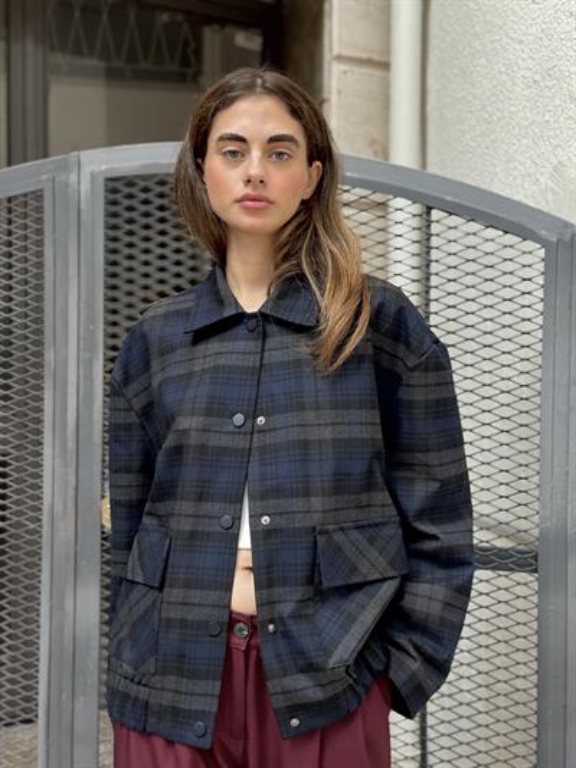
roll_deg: +1.1
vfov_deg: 39.6
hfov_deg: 30.3
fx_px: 1065
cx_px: 288
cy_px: 384
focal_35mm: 48
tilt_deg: -0.1
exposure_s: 1/407
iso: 64
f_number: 1.78
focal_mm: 6.76
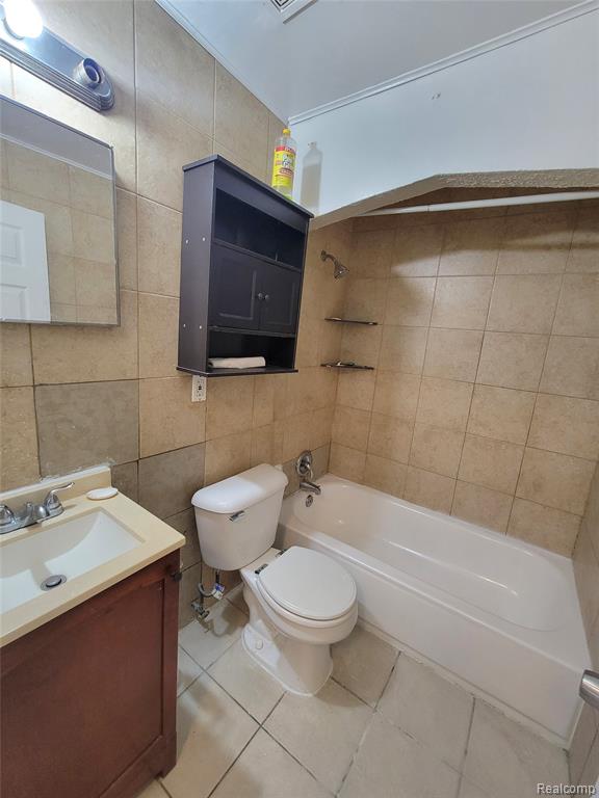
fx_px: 300
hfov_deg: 89.9
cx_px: 300
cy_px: 399
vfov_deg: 106.2
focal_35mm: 13
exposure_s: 1/40
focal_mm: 2.2
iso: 320
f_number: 2.2
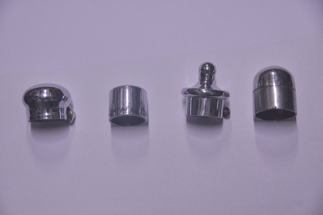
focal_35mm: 105
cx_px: 162
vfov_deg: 13.0
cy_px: 108
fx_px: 941
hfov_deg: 19.5
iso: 1250
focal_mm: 70
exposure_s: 1/100
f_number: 5
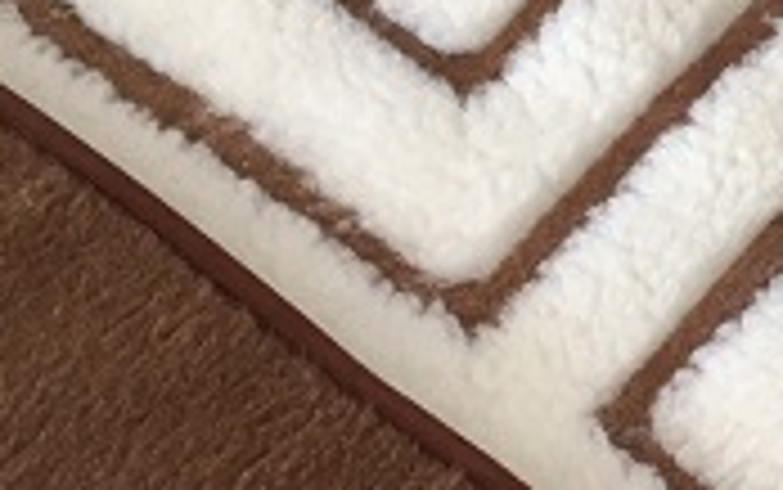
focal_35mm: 141
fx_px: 3011
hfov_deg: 14.5
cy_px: 225
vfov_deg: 9.3
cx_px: 873
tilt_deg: -57.6
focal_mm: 4.15
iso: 50
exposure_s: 1/33
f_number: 2.2
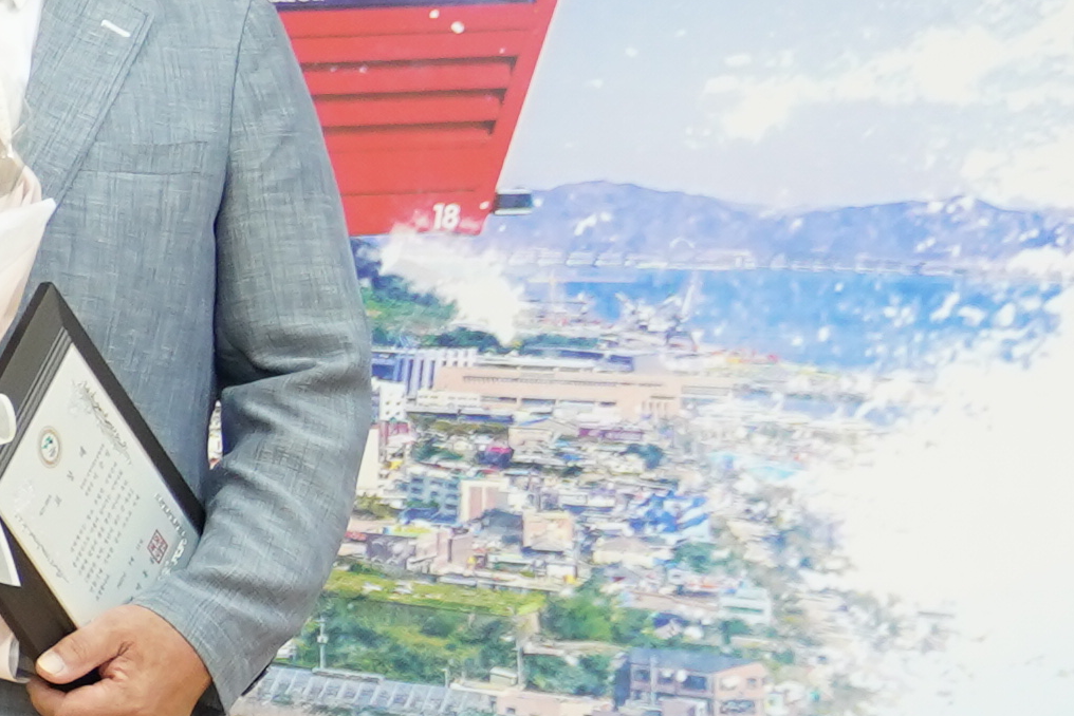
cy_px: 78
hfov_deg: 9.8
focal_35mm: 183
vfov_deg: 7.5
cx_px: -1600
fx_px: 5461
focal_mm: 31
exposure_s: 1/160
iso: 1250
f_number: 2.8
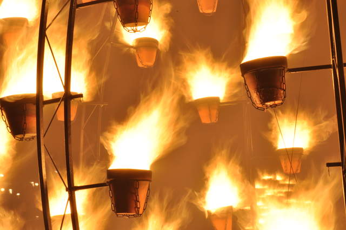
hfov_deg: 17.1
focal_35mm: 120
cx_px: 173
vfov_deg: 11.4
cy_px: 115
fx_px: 1152
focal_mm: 80
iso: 200
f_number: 36
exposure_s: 6
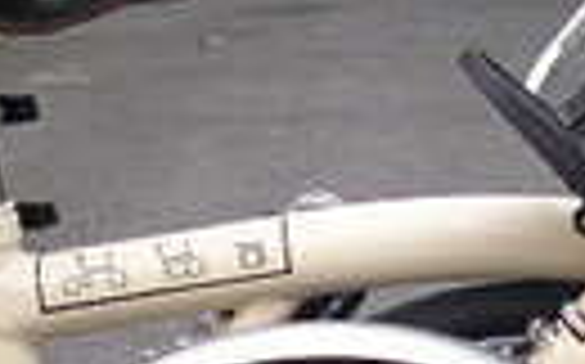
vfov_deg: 8.3
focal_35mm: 157
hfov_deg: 13.3
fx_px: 2501
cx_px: 414
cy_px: 436
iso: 100
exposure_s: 1/28.1
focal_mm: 6.2
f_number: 2.9
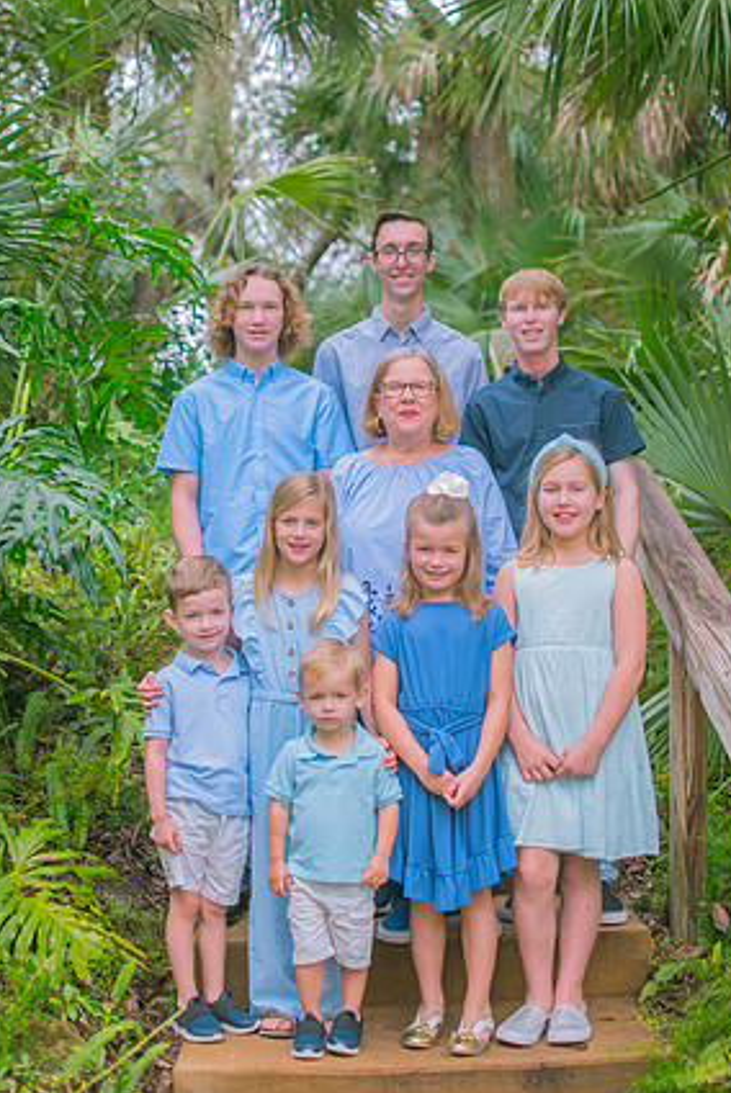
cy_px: 530
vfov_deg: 36.2
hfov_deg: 24.7
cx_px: 373
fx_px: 1672
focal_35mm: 55
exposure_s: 1/250
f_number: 2.2
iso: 100
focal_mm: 35
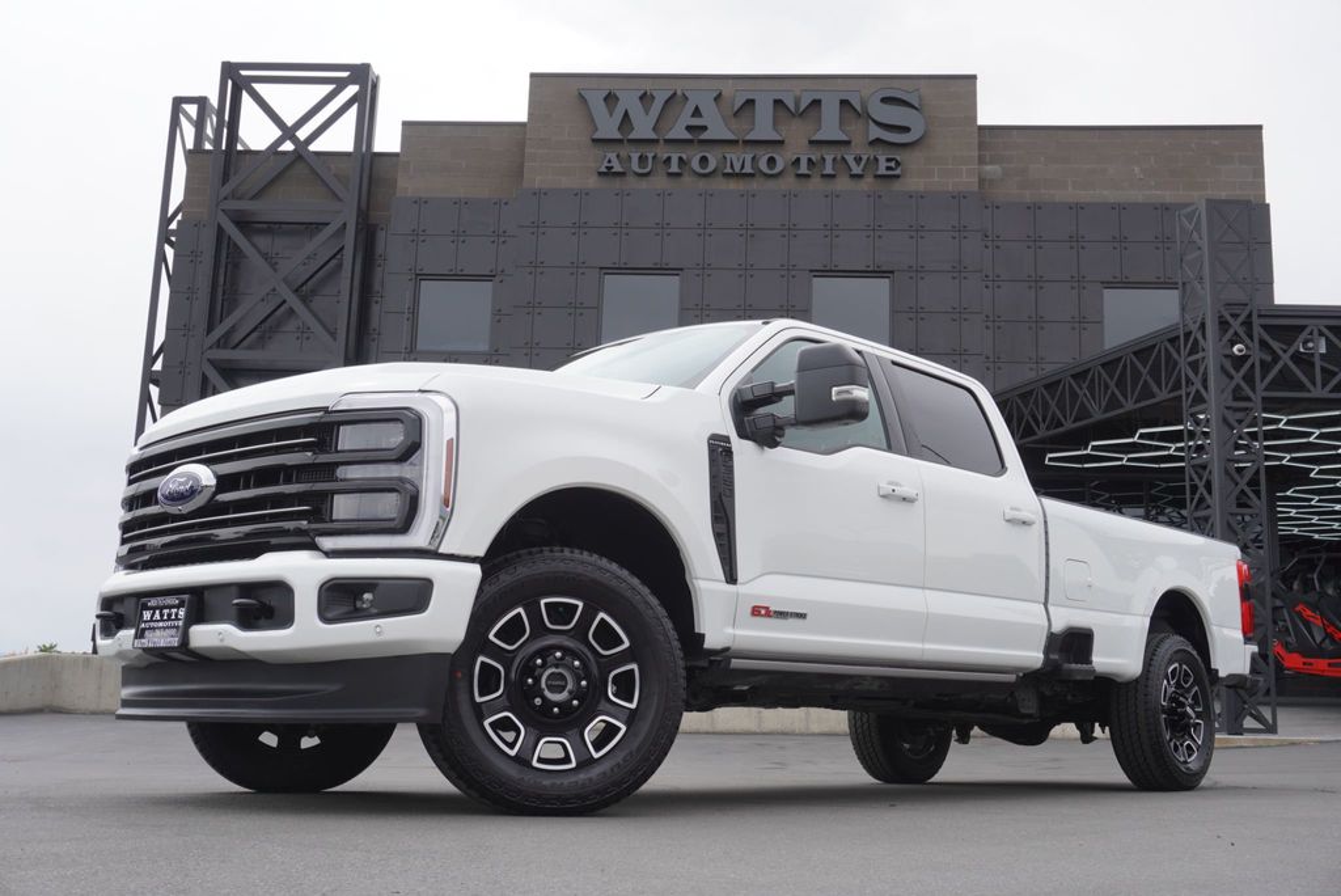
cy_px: 448
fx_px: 1398
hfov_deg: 51.3
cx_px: 670
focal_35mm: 38
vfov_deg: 35.5
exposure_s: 1/200
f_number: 7.1
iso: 100
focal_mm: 25
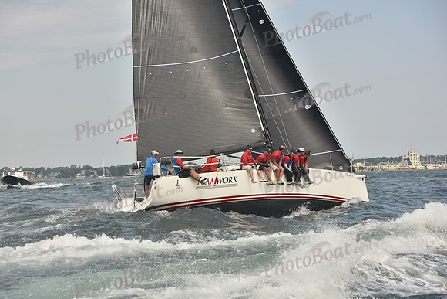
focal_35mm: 70
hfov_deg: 28.8
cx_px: 224
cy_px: 150
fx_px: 869
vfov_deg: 19.5
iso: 250
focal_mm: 70
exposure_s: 1/640
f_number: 6.3
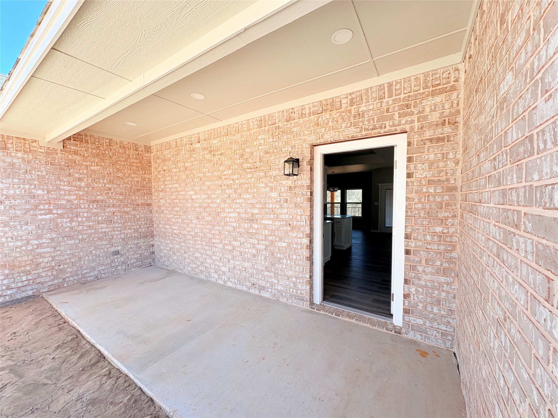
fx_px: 226
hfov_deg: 102.1
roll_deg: +1.0
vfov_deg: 85.7
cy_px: 209
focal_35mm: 14
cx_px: 279
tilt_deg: -1.5
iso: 40
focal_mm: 2.22
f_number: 2.2
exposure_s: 1/304
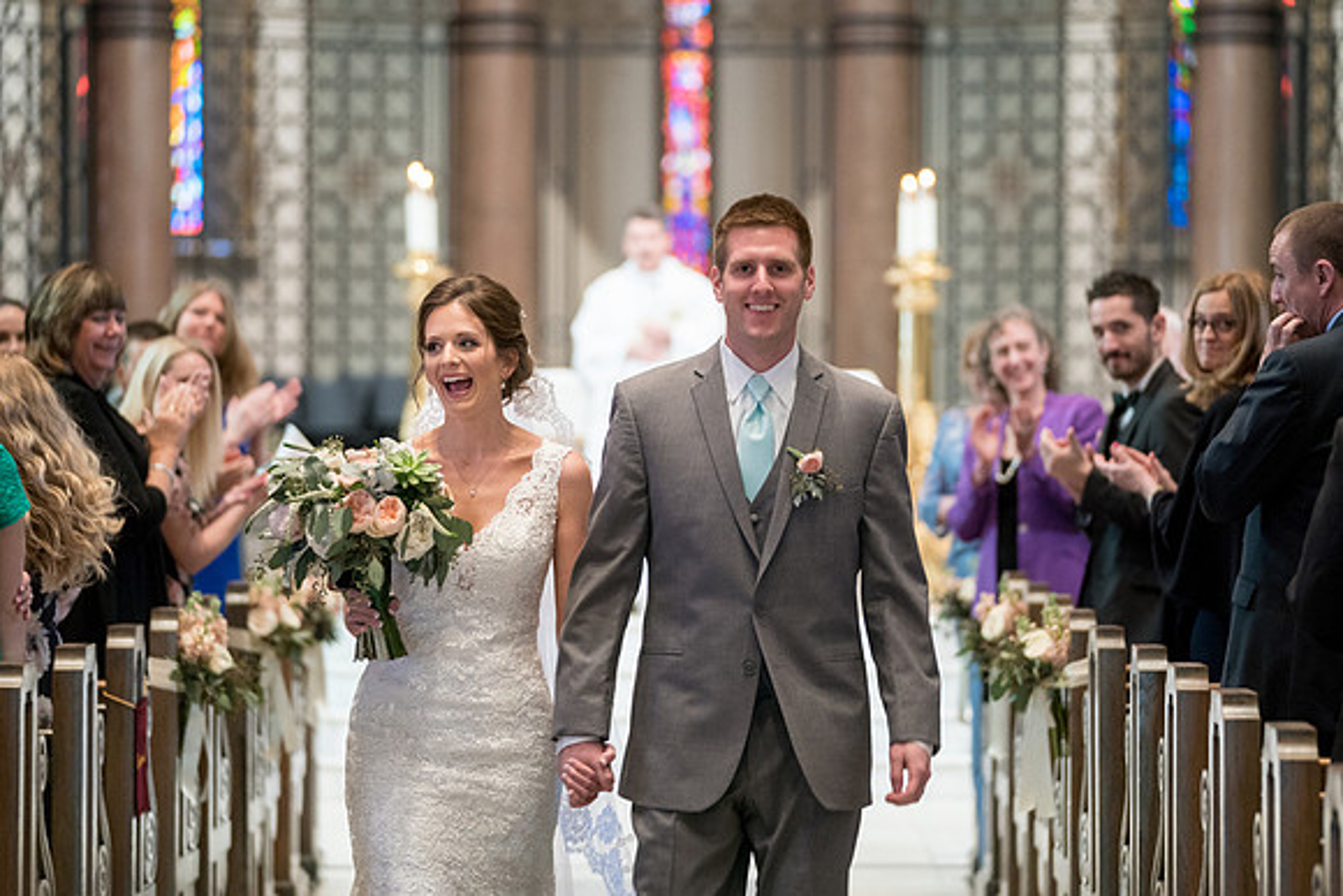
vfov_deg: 10.1
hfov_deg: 15.0
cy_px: 447
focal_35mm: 136
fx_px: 5087
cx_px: 702
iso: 2000
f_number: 2.8
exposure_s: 1/100
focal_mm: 128
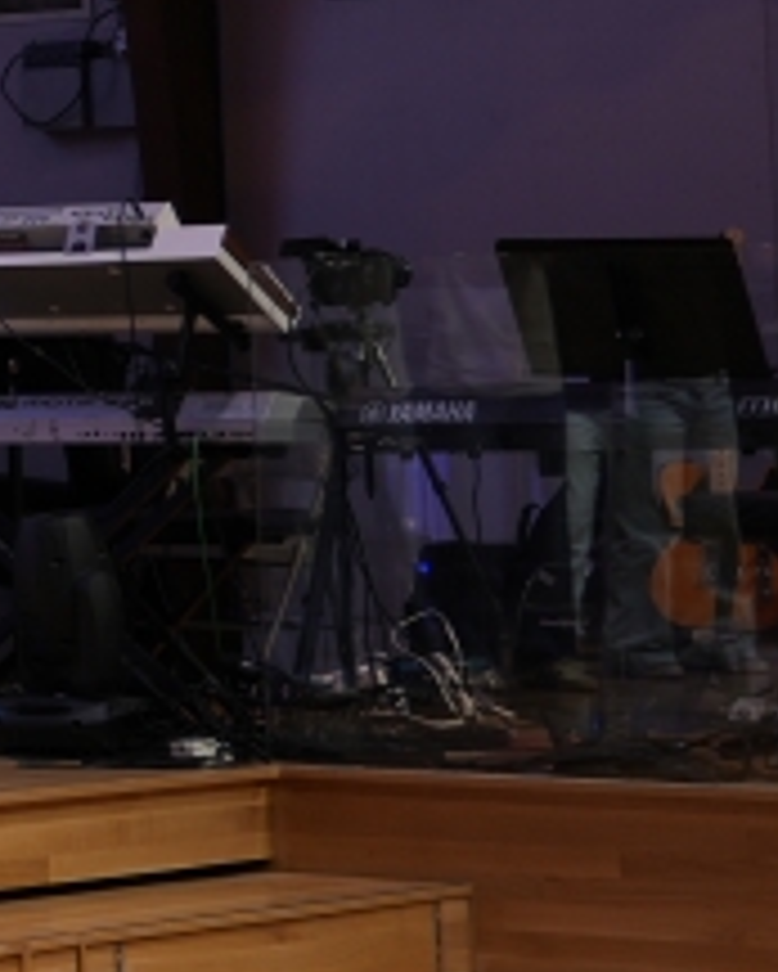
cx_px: -1763
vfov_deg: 11.1
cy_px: 40
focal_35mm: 172
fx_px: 4947
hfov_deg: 7.6
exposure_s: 1/40
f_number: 4
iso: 160
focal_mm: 33
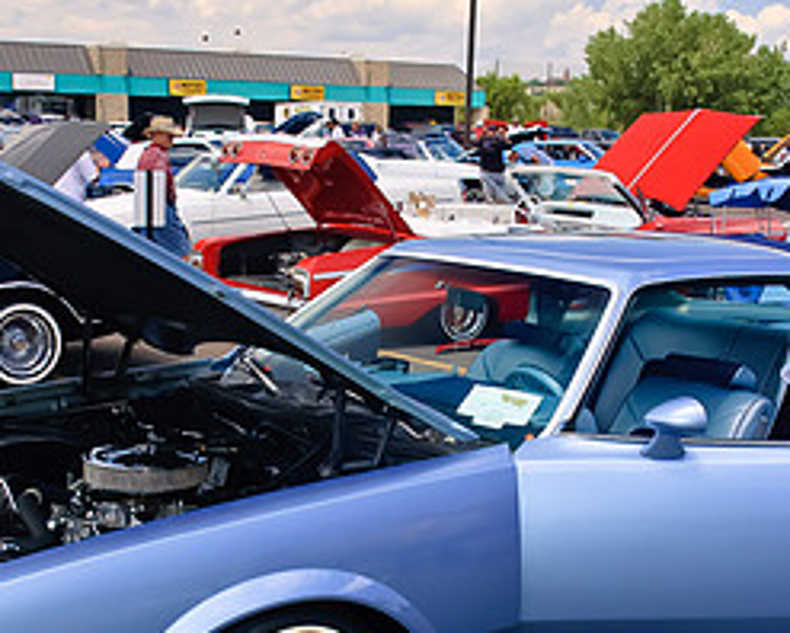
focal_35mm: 66
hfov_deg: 28.7
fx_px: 1544
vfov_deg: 22.9
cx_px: 365
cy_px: 483
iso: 200
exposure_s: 1/100
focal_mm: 20
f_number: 5
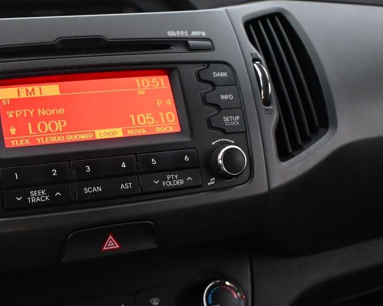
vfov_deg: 18.2
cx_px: 81
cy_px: 184
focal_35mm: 84
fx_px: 956
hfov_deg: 22.4
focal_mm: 30.5
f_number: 4.8
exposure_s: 1/60
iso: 3200
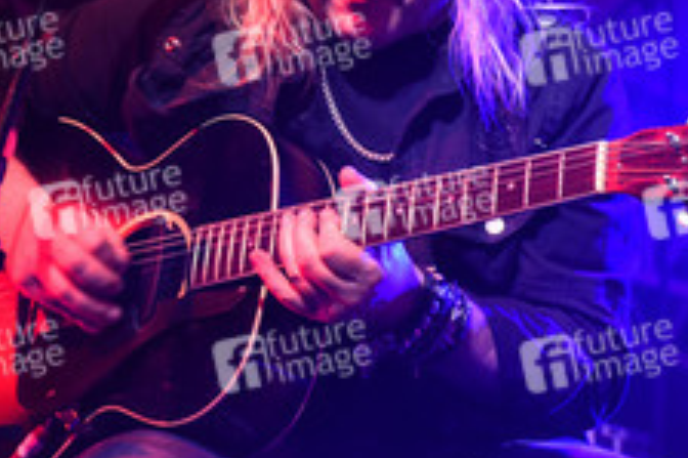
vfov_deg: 8.7
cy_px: 126
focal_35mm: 157
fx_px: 2998
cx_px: 333
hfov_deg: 13.1
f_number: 6.3
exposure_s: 1/60
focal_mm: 52
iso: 2000
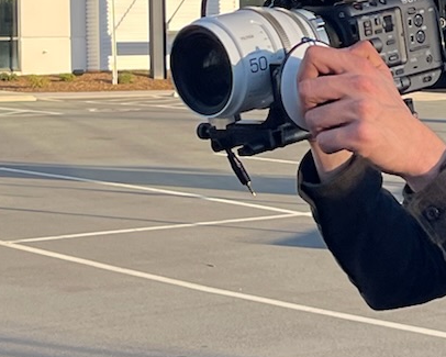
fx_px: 1624
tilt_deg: -2.7
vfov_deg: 12.5
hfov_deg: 15.2
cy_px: 83
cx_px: 499
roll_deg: +1.0
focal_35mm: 123
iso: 32
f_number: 1.6
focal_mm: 5.1
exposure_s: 1/1339
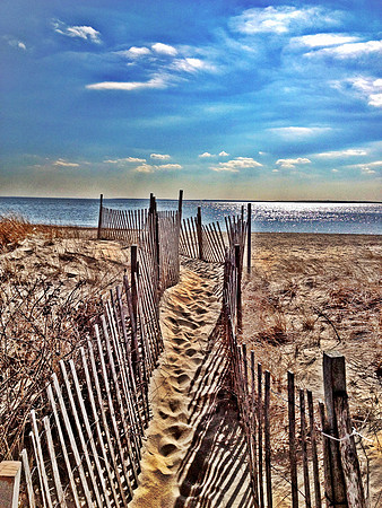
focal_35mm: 35
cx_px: 191
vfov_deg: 52.6
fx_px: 514
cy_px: 254
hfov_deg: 40.7
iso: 64
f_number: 2.4
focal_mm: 4.28
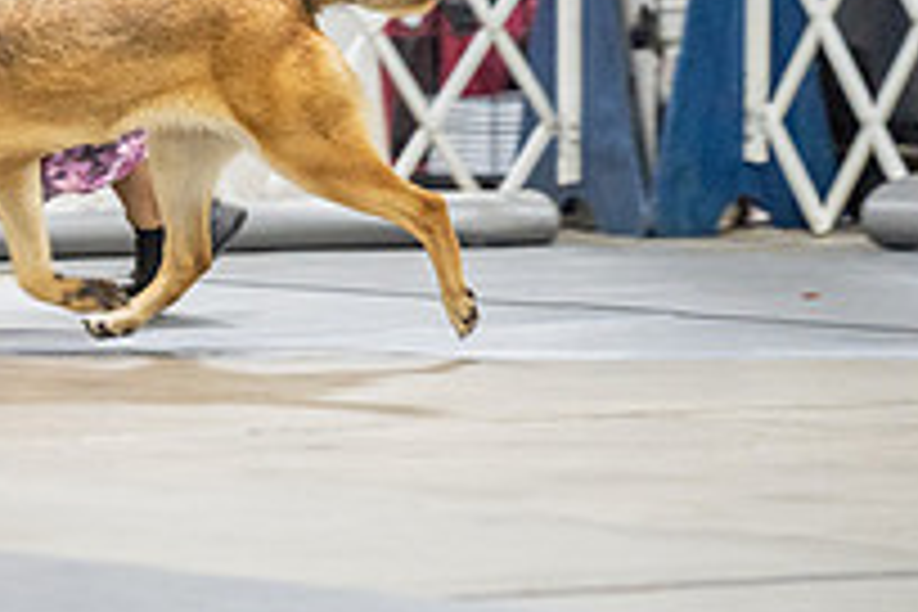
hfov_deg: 3.9
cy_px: -29
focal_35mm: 531
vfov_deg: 2.6
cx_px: -261
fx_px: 13539
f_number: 2.8
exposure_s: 1/200
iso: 3200
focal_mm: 187
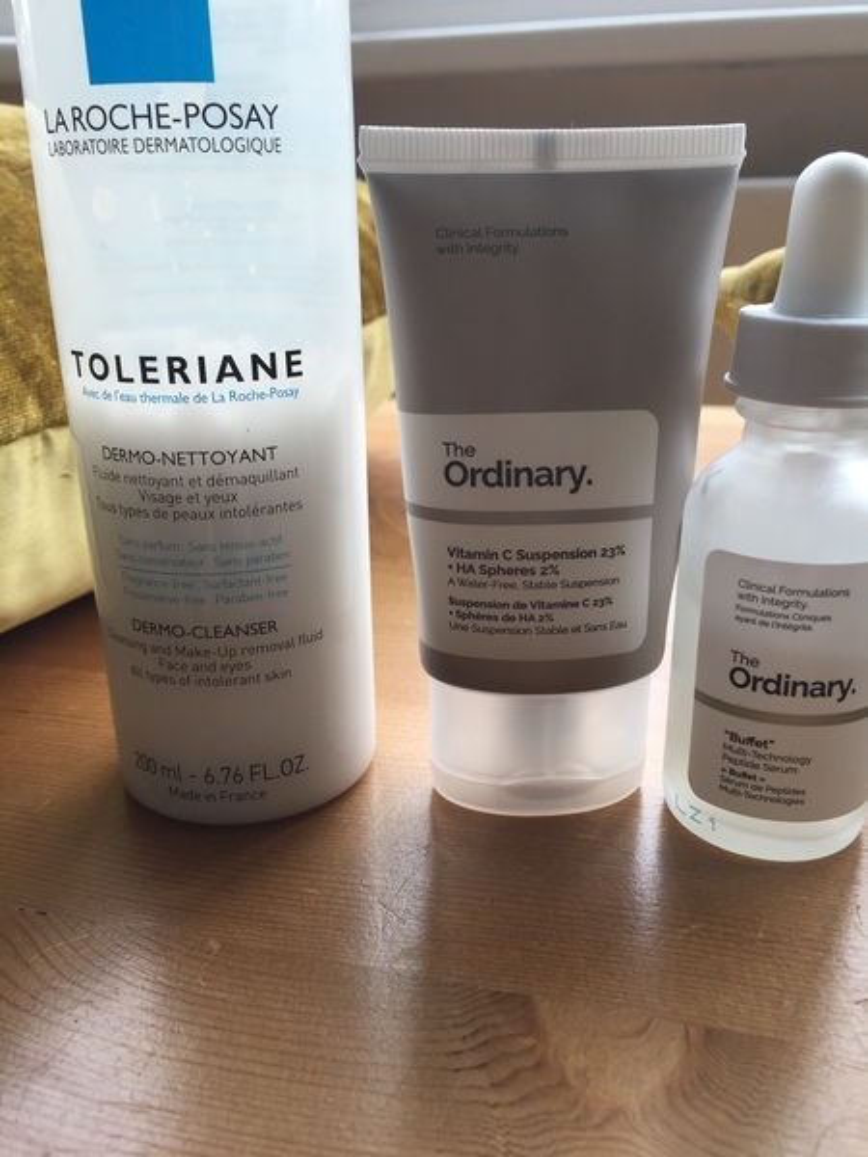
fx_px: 970
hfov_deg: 48.2
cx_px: 434
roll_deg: +1.2
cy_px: 578
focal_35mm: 29
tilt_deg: -20.0
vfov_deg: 61.7
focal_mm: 4.15
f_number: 2.2
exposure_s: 1/100
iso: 40
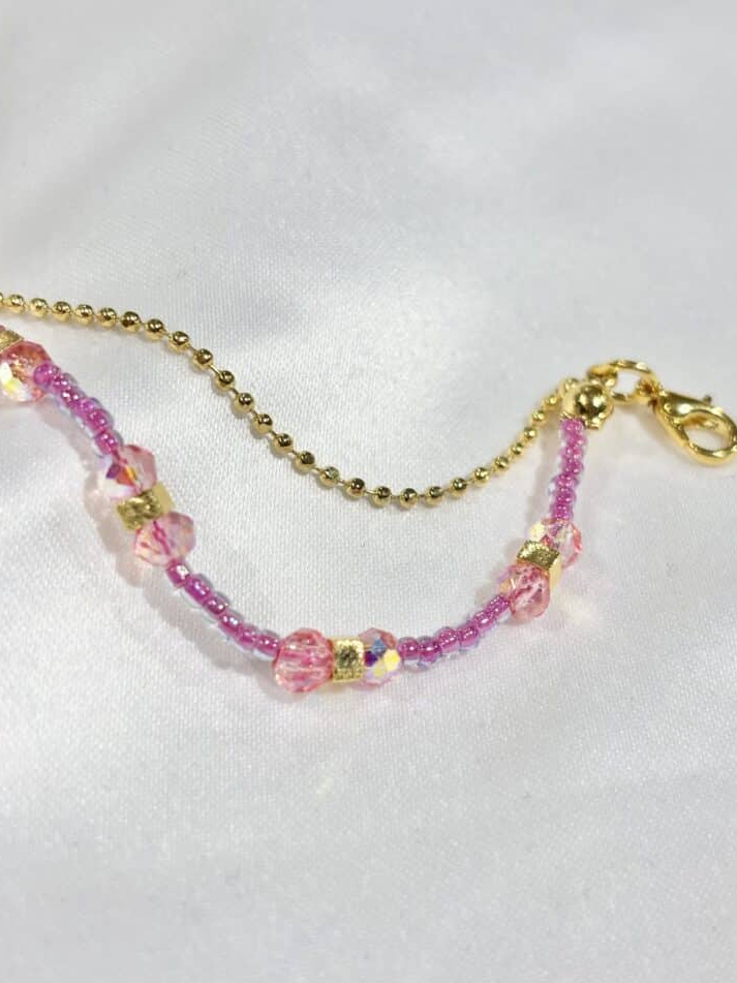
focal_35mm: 56
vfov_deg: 34.3
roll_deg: +7.0
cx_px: 383
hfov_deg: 26.1
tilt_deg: -37.3
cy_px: 513
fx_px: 1590
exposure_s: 1/306
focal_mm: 5.96
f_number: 1.6
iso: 32
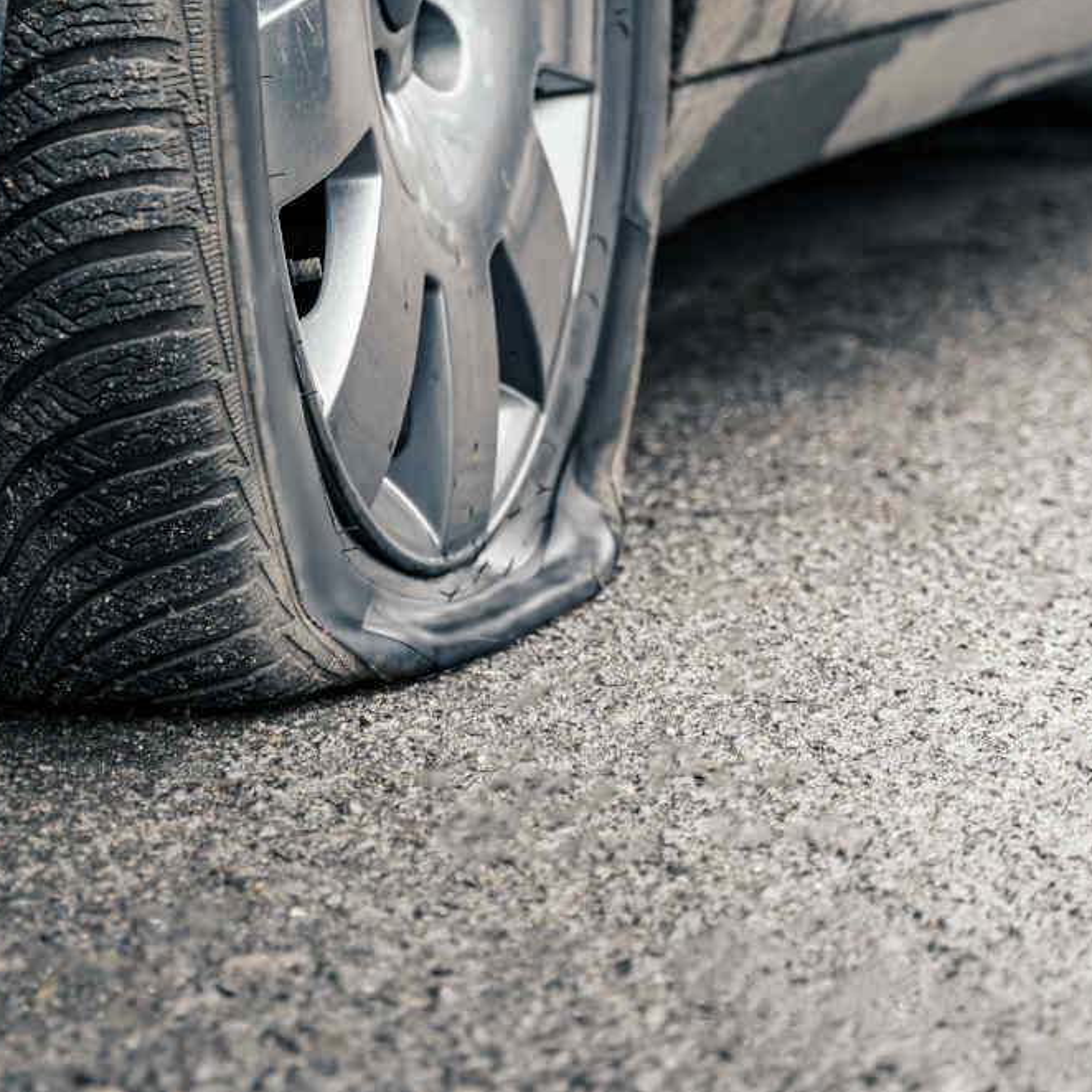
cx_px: 355
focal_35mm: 141
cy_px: 545
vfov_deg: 12.4
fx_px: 5020
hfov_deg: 12.4
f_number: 5.6
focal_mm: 73
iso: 640
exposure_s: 1/40
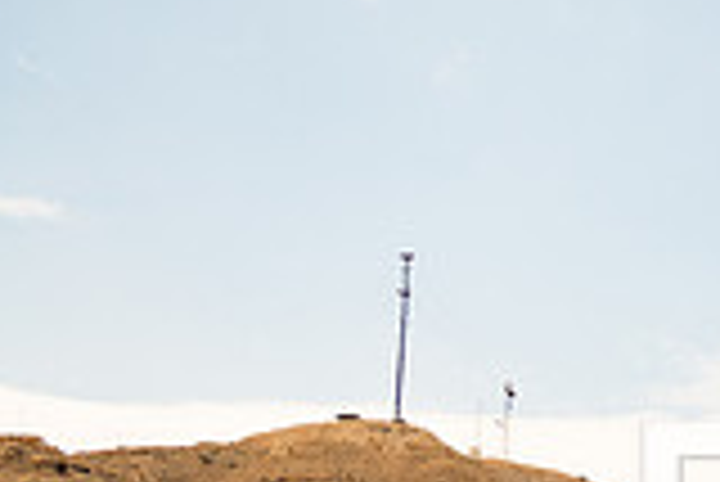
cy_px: 547
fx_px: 3483
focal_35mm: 174
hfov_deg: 11.0
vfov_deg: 7.8
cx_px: 1287
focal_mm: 48
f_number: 2.8
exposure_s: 1/2500
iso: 200
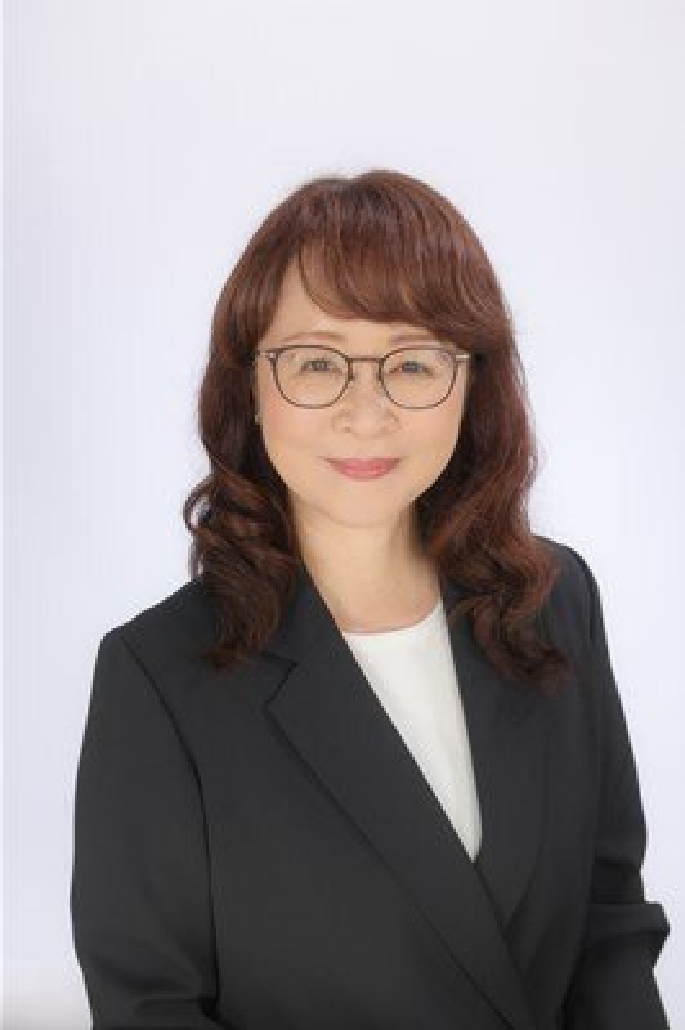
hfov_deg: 19.4
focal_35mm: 70
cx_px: 342
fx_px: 2001
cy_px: 515
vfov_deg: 28.9
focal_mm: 70
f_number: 8
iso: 200
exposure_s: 1/125
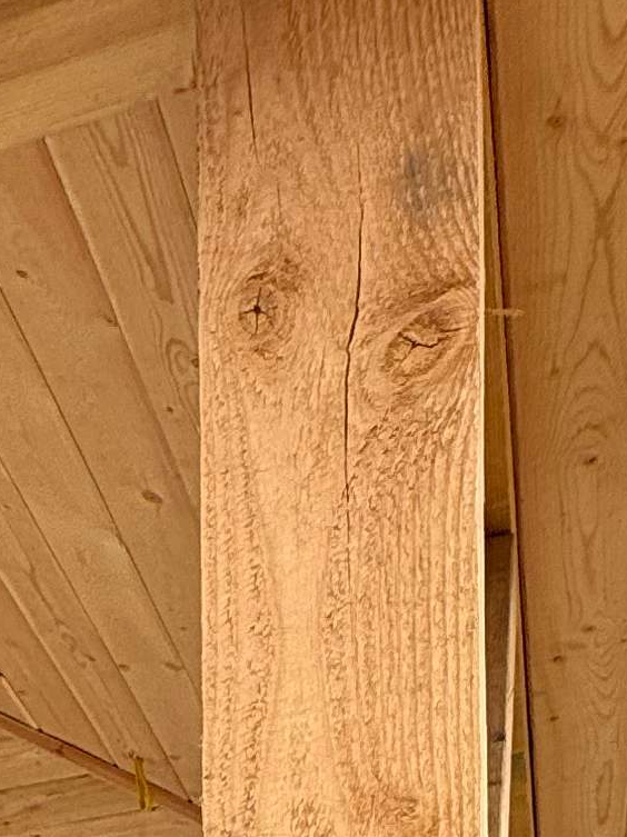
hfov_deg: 17.9
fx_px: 1813
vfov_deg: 19.6
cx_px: -265
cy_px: 1488
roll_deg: -0.7
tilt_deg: +1.2
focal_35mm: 75
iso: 50
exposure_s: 1/585
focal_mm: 2.22
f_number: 2.2
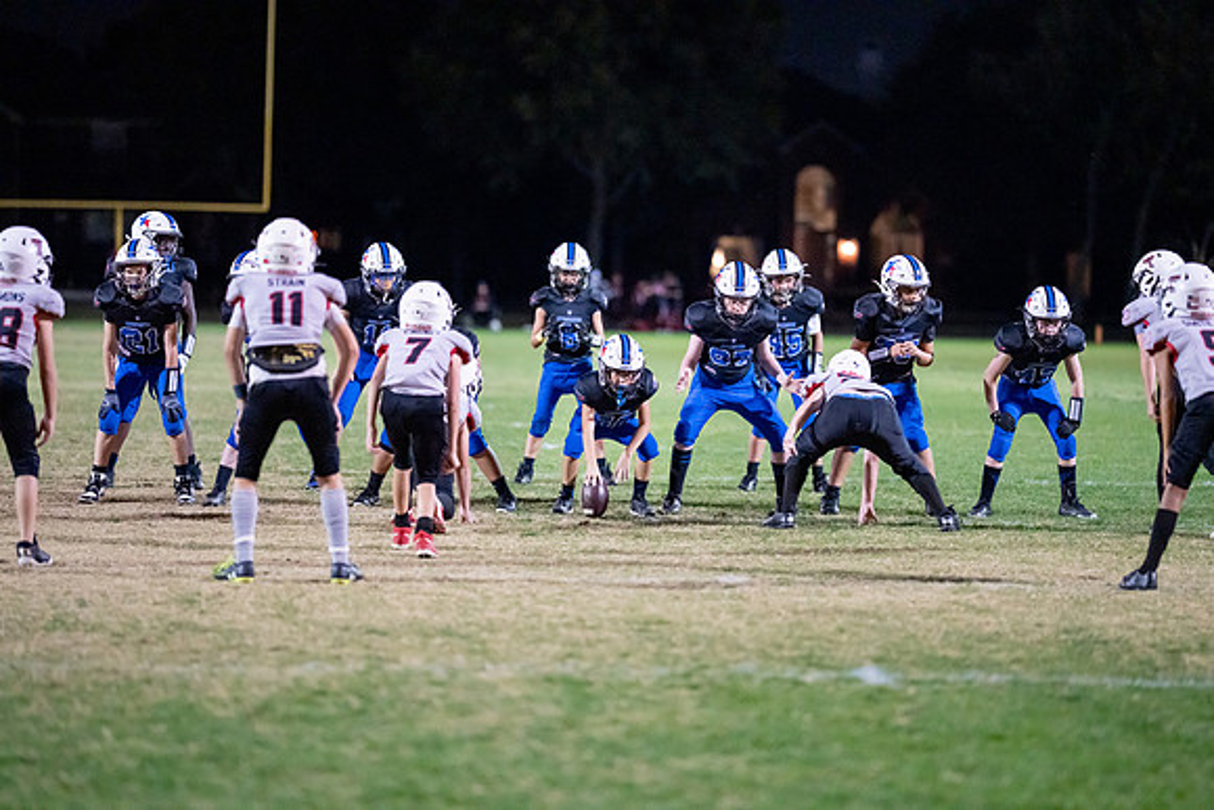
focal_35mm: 135
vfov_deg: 10.2
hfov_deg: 15.2
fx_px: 4553
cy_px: 405
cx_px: 607
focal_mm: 135
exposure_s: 1/1000
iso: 5000
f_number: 1.8
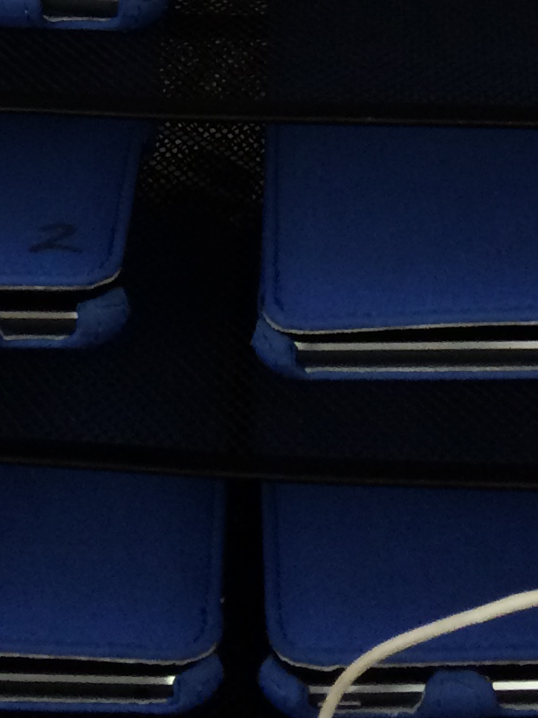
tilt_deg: -8.8
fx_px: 2384
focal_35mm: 115
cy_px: -560
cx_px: 308
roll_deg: -0.6
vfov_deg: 15.0
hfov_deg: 12.9
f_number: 2.2
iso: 100
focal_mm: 4.15
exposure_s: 1/30
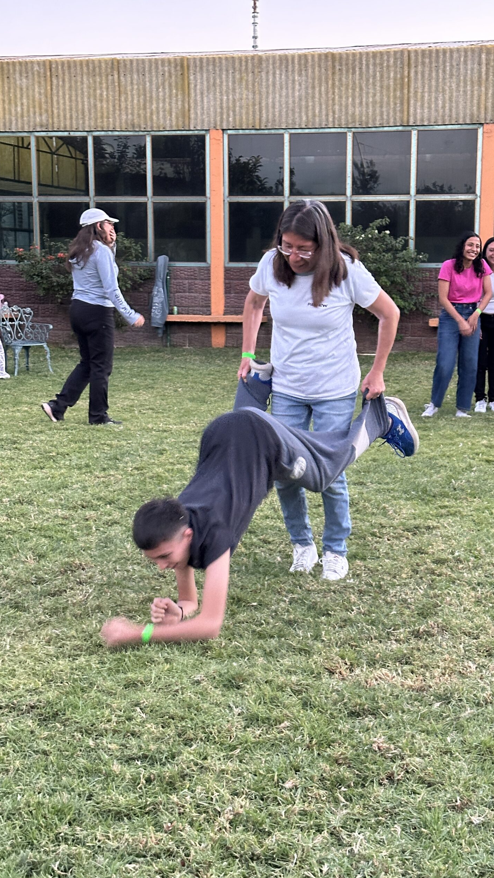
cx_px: 321
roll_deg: -0.9
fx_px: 1234
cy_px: 433
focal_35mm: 53
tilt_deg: -7.5
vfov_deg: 39.2
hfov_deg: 22.6
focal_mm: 6.86
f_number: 1.78
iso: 500
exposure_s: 1/40
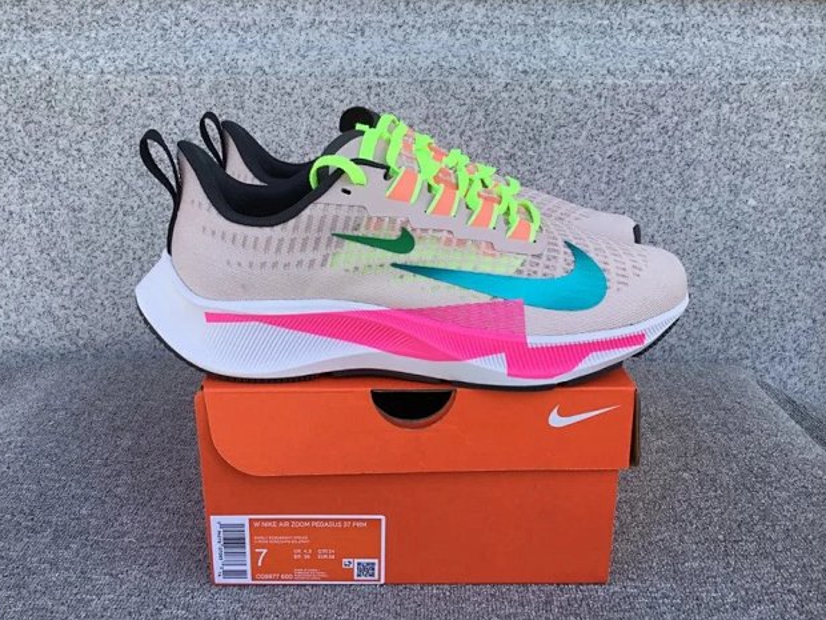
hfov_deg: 56.8
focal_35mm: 32
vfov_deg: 44.2
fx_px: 764
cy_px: 317
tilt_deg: -19.2
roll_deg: -0.1
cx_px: 406
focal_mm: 3.3
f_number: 2.4
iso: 25
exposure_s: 1/314
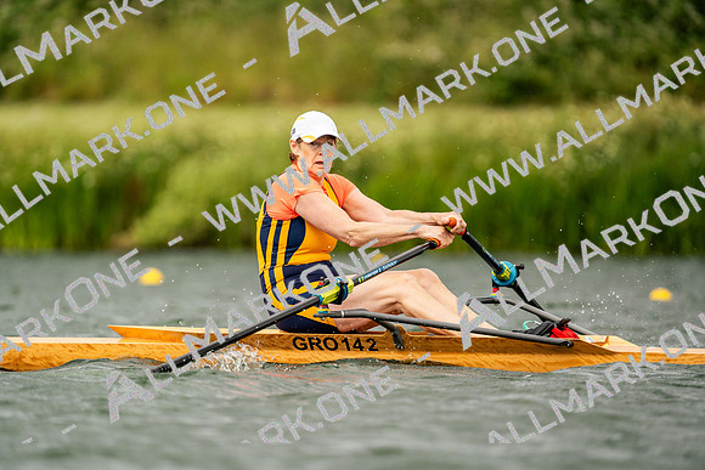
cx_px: 352
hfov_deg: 3.4
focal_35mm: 600
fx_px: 11752
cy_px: 235
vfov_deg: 2.3
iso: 500
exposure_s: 1/2000
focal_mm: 600
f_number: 6.3
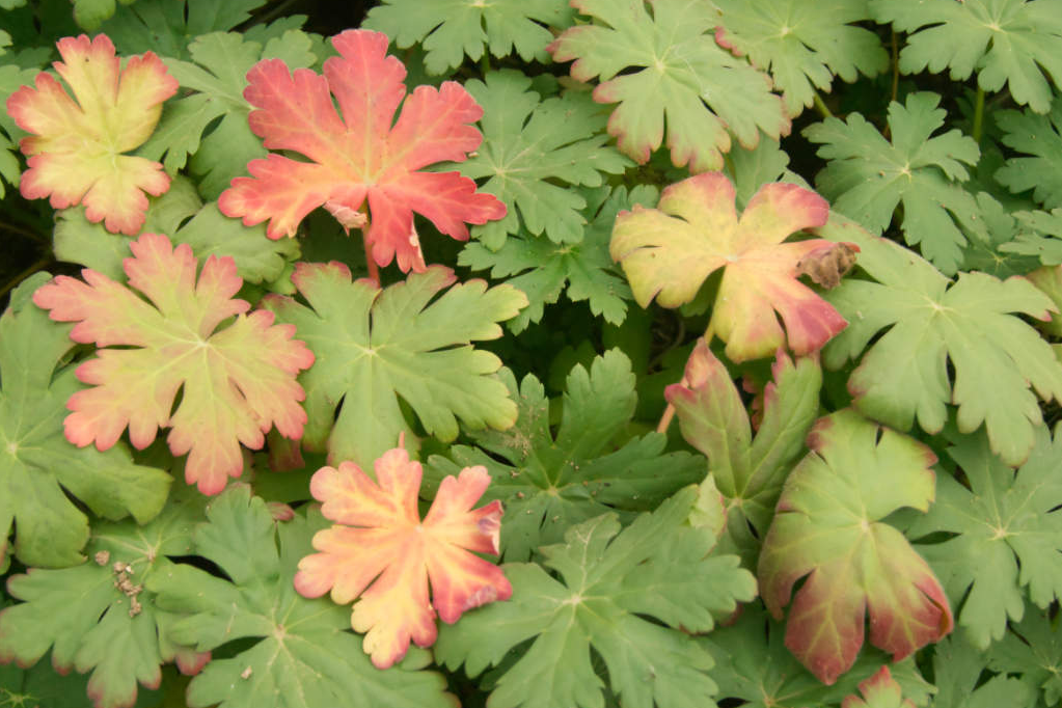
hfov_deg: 32.6
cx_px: 521
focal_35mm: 62
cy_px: 342
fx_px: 1817
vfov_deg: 22.1
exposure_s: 1/250
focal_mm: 35
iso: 2000
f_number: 9
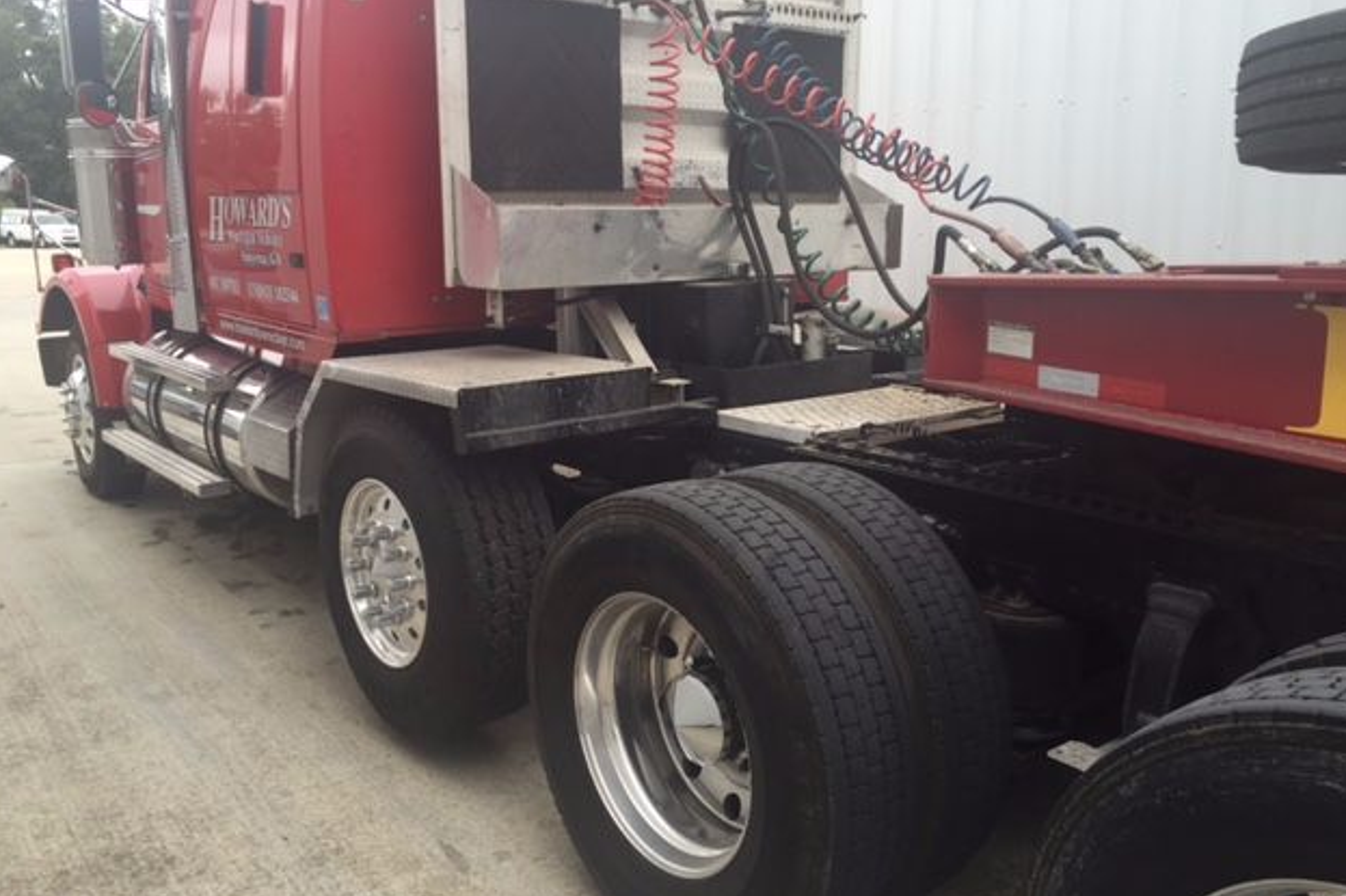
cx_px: 668
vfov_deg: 42.3
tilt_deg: -11.2
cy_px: 406
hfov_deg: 60.3
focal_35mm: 31
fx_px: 1159
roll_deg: -1.4
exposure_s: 1/124
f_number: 2.2
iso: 32
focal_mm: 4.15
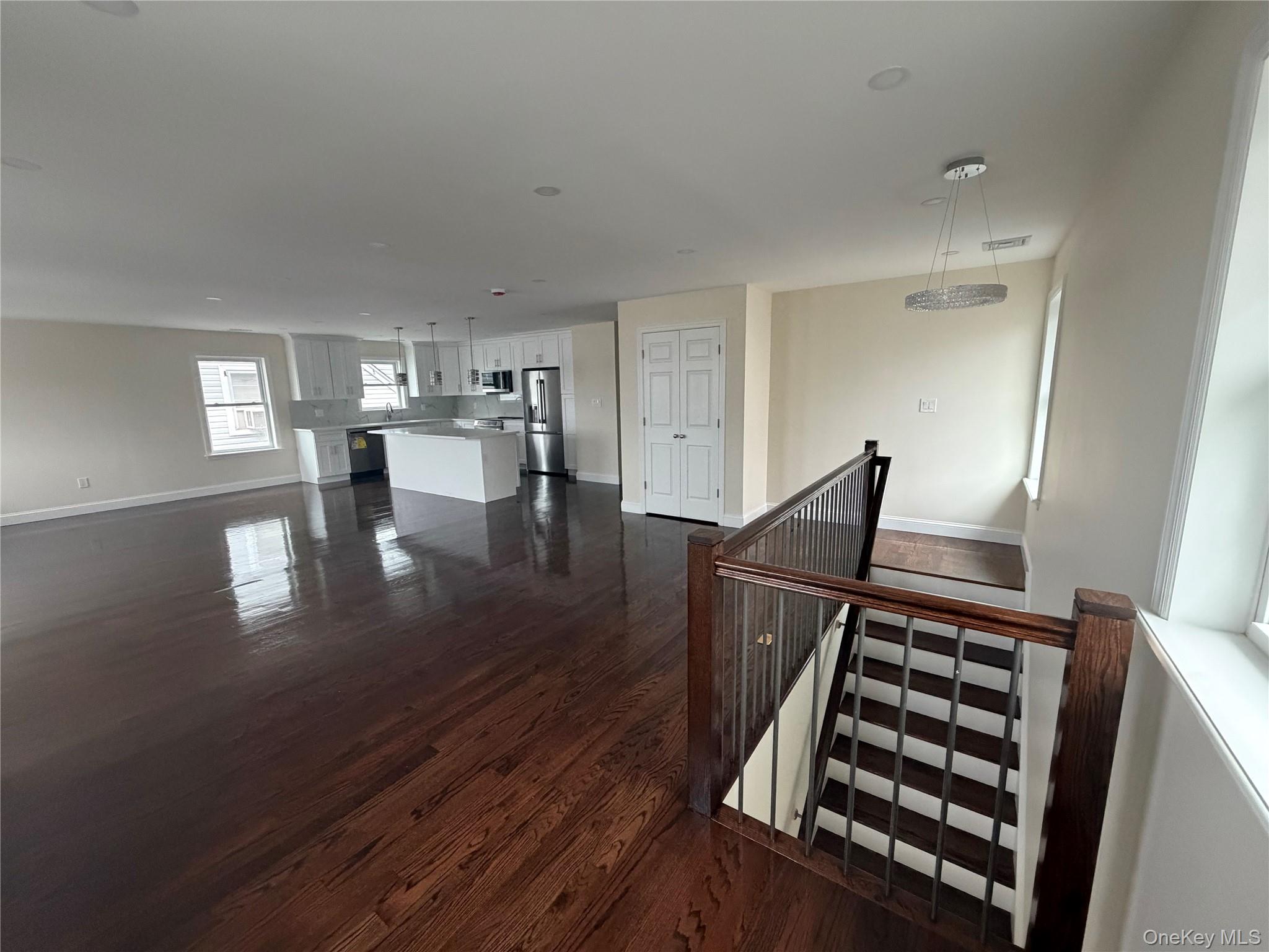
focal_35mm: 14
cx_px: 634
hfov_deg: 102.1
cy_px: 476
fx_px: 513
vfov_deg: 85.7
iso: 640
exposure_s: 1/60
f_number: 2.2
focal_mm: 2.22
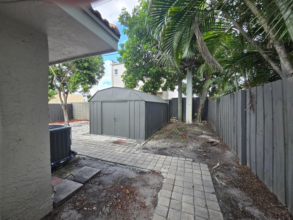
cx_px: 146
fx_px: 110
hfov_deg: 106.2
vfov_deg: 89.9
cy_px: 110
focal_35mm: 13
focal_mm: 1.7
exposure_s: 1/208
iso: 25
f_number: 2.2
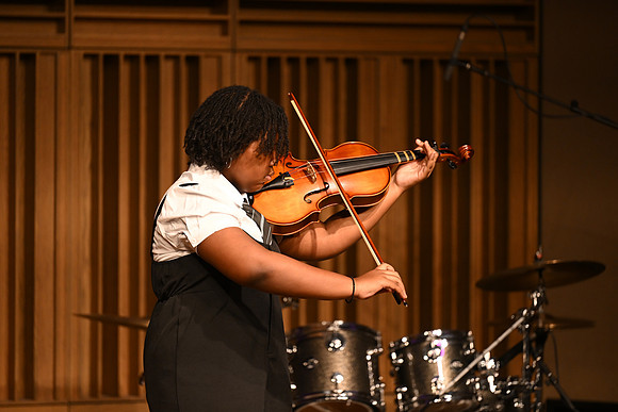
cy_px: 206
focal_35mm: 200
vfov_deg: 6.9
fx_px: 3434
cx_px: 309
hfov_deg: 10.3
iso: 1600
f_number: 2.8
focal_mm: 200
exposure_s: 1/250
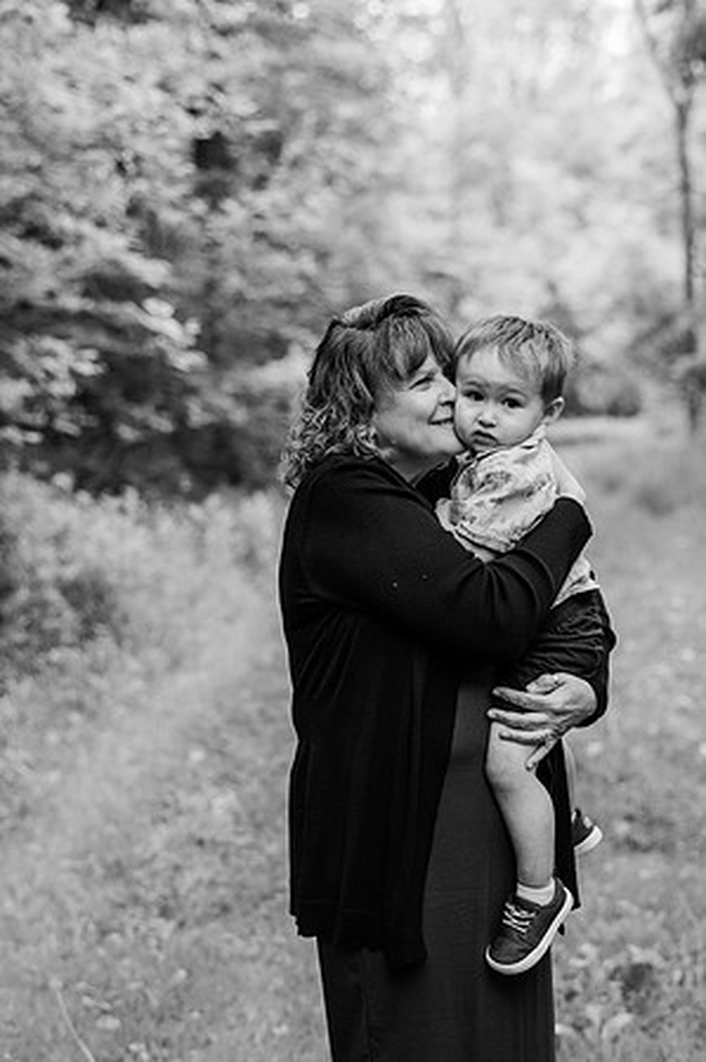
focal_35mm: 58
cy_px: 531
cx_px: 353
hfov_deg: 23.3
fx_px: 1710
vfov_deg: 34.5
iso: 320
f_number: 2.8
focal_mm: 58
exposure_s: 1/200
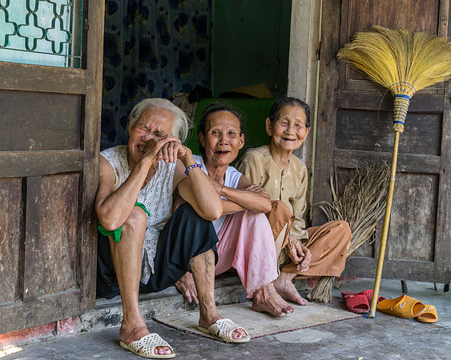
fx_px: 898
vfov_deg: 22.7
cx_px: 262
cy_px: 165
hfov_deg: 28.1
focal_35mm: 67
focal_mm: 55
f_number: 5.6
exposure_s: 1/60
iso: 200
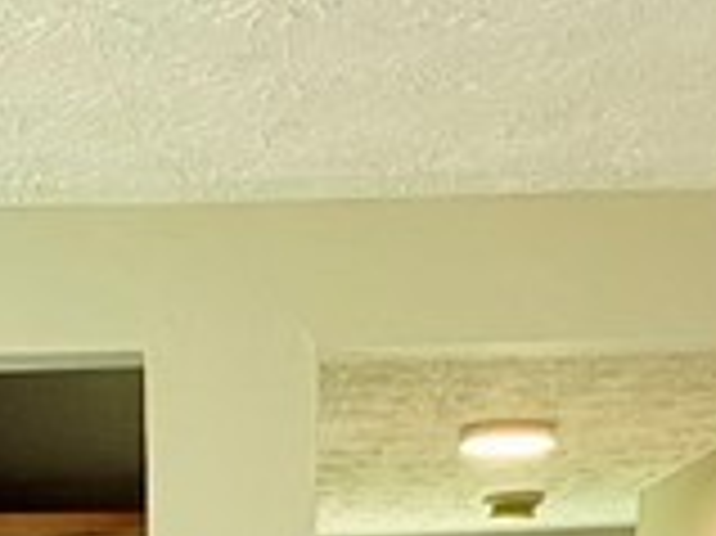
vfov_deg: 11.3
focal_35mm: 90
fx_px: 1860
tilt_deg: -21.5
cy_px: 1536
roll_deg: +1.4
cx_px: 135
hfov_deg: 21.5
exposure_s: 1/99
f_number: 2.2
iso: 64
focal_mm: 2.22
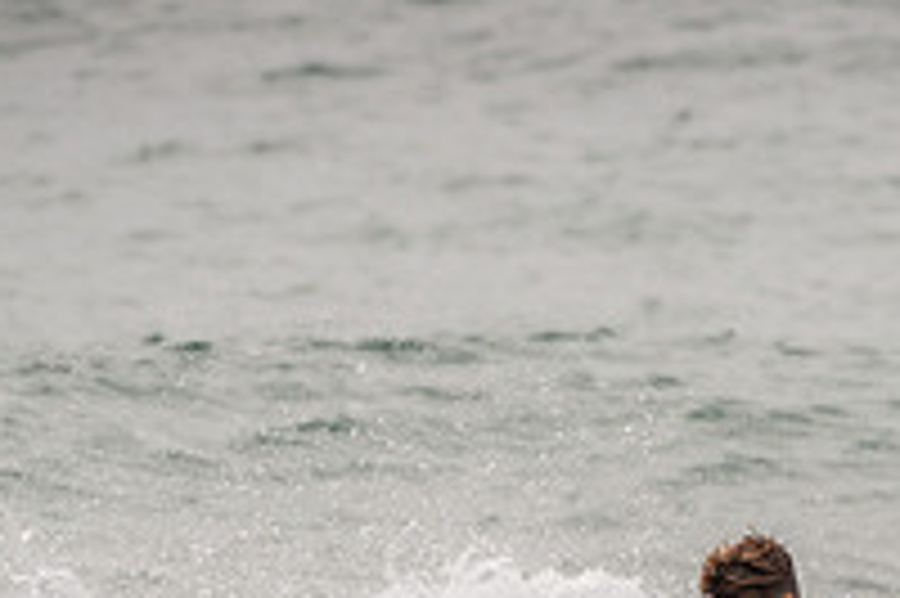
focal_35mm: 1161
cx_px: 702
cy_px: 744
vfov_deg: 1.2
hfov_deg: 1.8
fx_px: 29000
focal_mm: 400
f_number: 5.6
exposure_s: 1/500
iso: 220
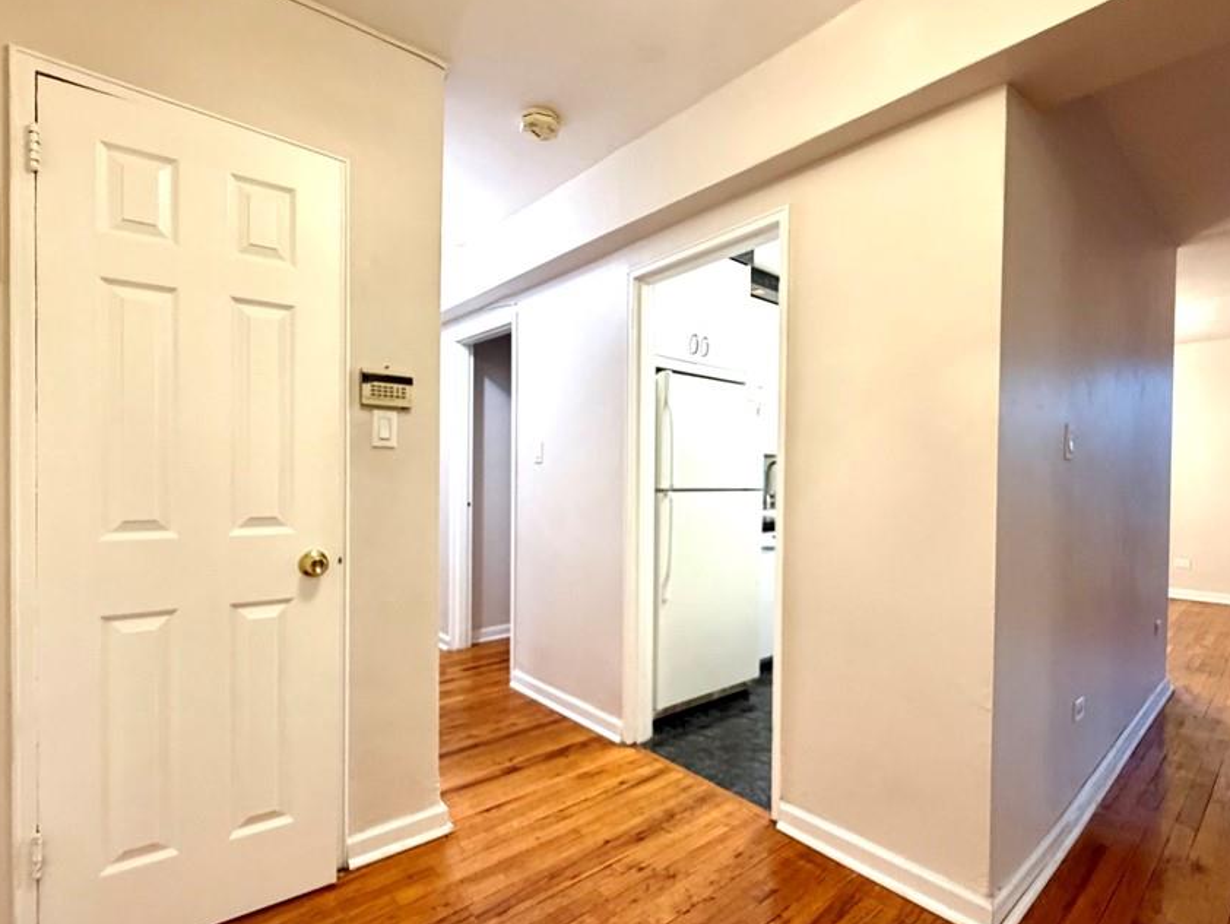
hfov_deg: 90.9
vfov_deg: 74.7
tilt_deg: -1.1
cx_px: 649
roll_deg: -0.4
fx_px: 604
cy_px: 483
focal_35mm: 17
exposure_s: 1/60
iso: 400
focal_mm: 2.22
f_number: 2.2
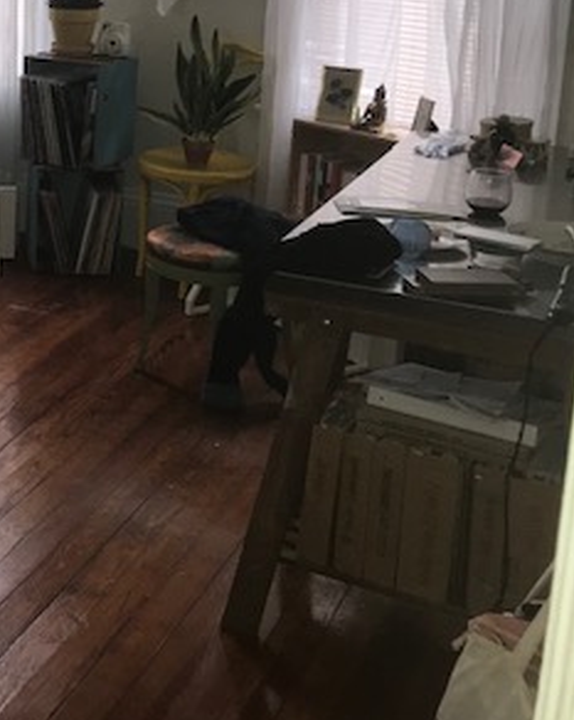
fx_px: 1276
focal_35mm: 60
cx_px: -207
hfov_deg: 22.3
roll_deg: +2.0
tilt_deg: -13.2
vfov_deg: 30.7
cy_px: 143
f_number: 1.8
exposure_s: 1/30
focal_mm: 3.99
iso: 40
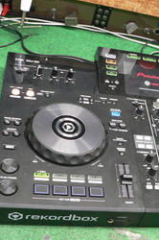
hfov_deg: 22.8
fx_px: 379
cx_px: 159
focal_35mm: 57
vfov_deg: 35.1
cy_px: 123
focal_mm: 6
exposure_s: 1/6
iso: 200
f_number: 2.8
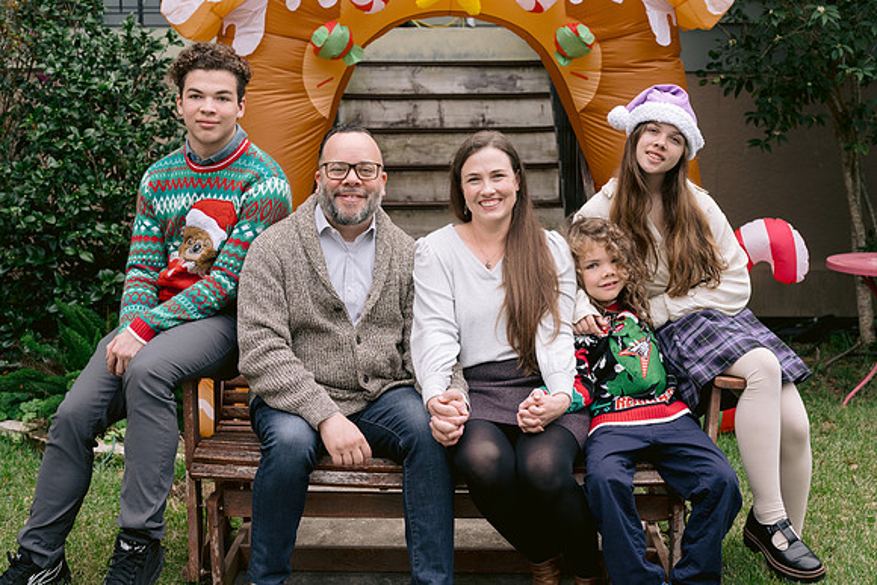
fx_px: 1294
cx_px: 415
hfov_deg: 37.4
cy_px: 282
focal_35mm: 53
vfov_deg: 25.5
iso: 400
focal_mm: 50
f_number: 4.5
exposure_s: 1/125
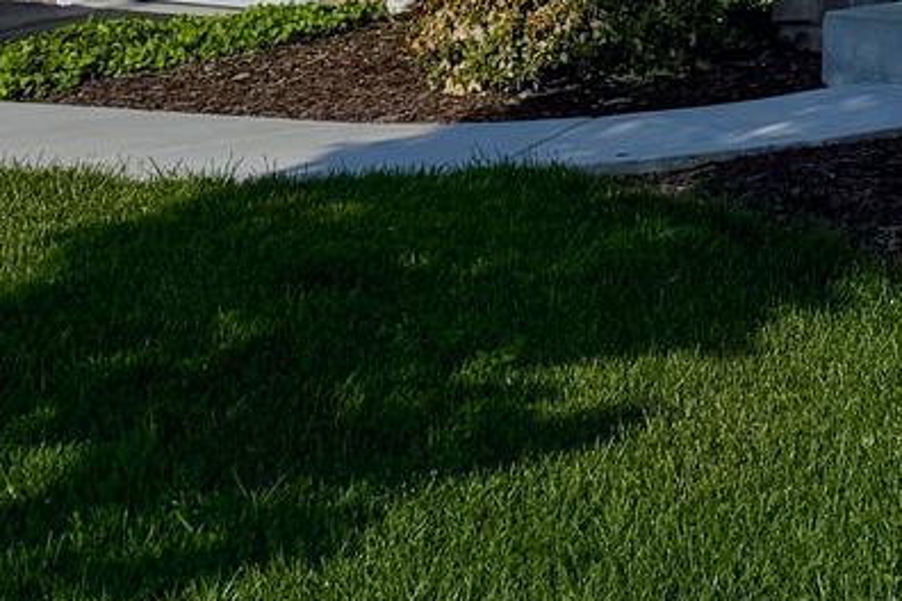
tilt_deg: +10.5
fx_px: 3232
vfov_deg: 9.3
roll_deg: +1.7
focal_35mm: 129
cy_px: -917
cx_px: 1658
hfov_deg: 14.0
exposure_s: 1/8130
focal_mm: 6.76
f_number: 1.78
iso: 80
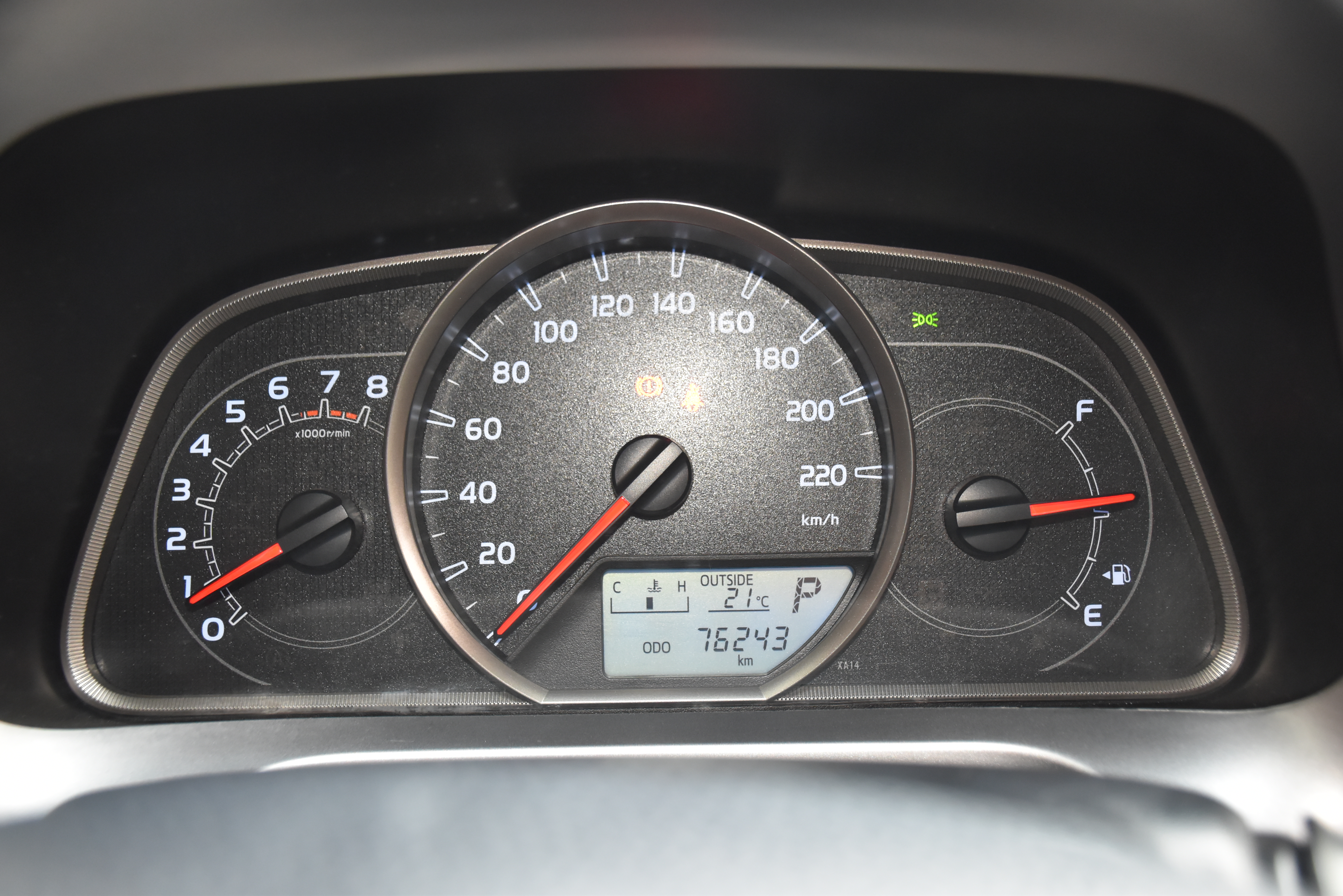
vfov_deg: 36.9
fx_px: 1343
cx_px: 672
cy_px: 448
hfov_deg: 53.1
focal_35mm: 36
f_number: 3.8
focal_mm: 24
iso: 1400
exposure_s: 1/60
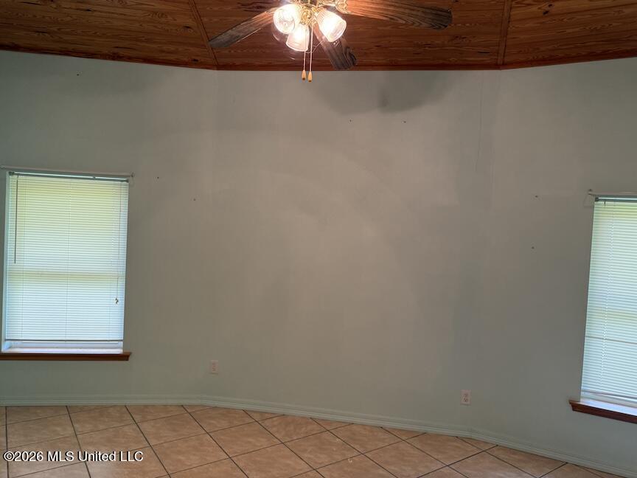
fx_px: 442
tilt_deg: -2.5
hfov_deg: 71.6
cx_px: 318
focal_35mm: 24
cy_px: 239
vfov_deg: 56.8
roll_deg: -3.3
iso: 125
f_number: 1.78
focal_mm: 6.76
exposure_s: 1/60
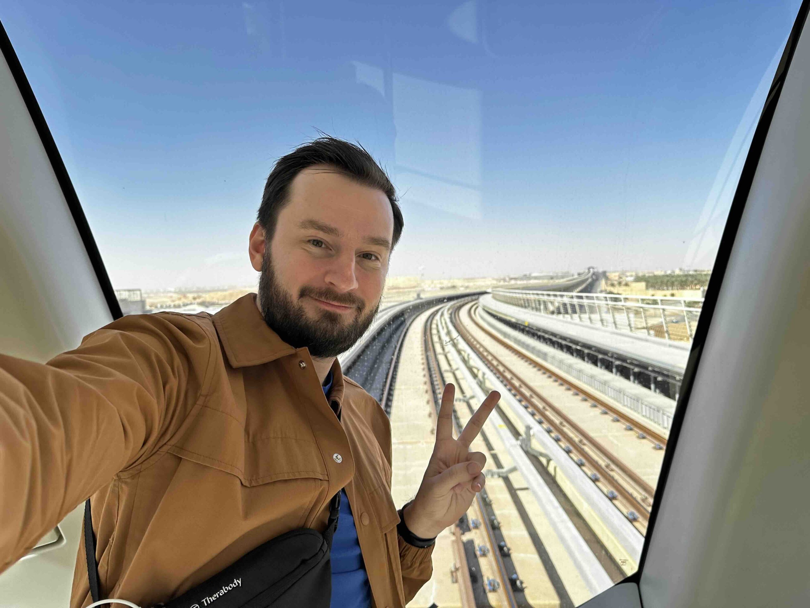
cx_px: 405
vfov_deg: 56.8
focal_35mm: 24
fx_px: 562
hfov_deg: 71.6
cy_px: 304
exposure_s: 1/2410
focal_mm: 6.86
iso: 80
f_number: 1.78
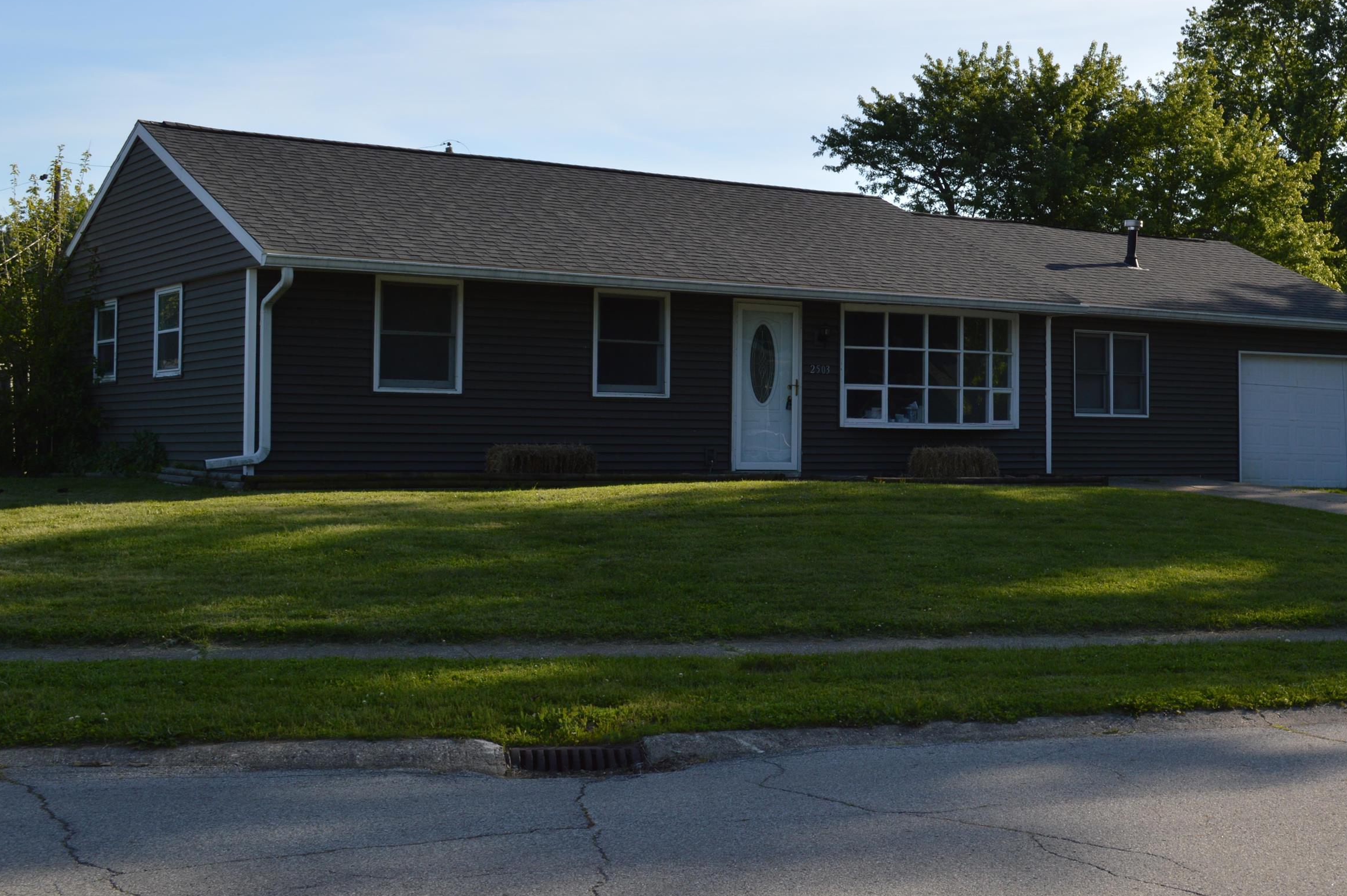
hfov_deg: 40.7
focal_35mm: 48
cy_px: 365
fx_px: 1794
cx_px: 886
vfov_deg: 28.0
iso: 100
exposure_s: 1/200
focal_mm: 24
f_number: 7.1
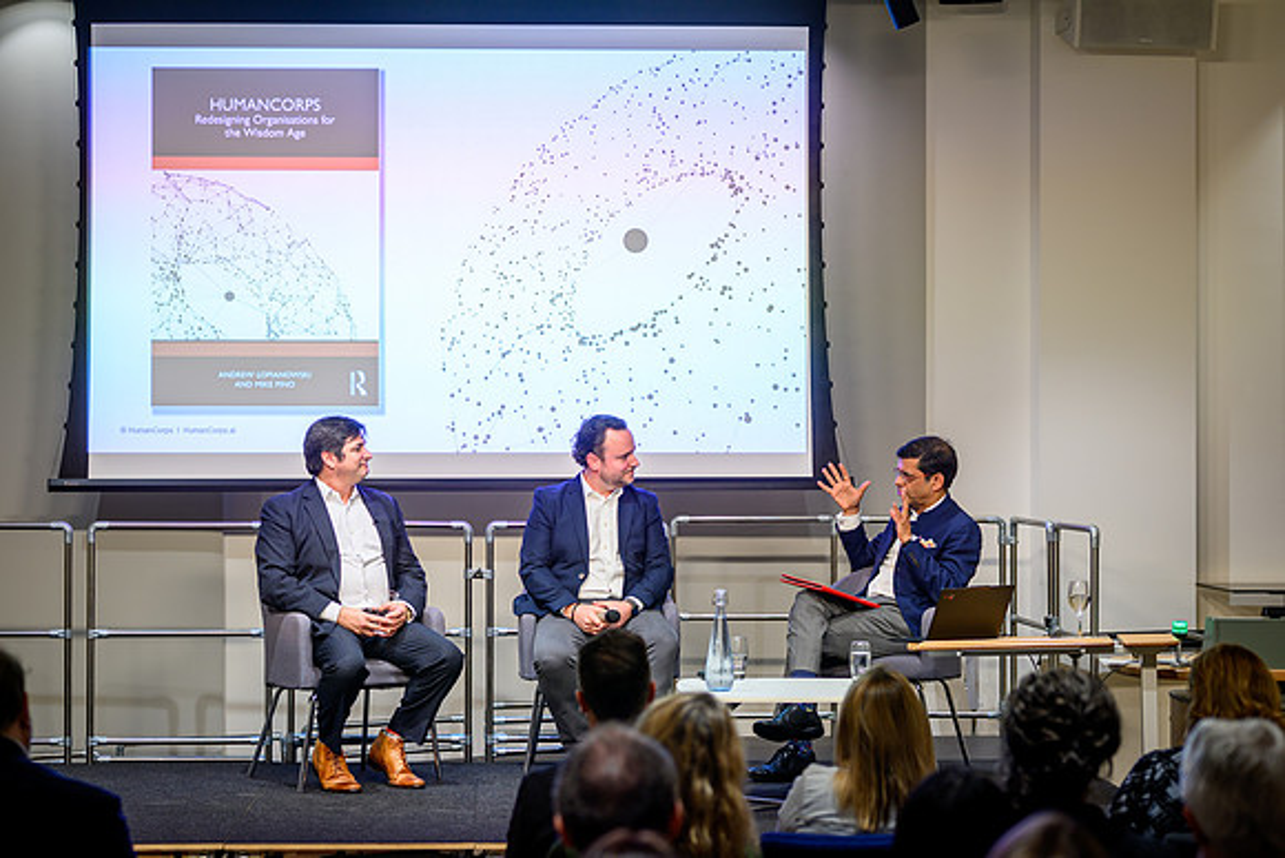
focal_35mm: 75
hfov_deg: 26.9
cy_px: 429
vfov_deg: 18.1
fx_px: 2692
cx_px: 642
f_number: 2.2
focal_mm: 50
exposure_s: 1/160
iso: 180
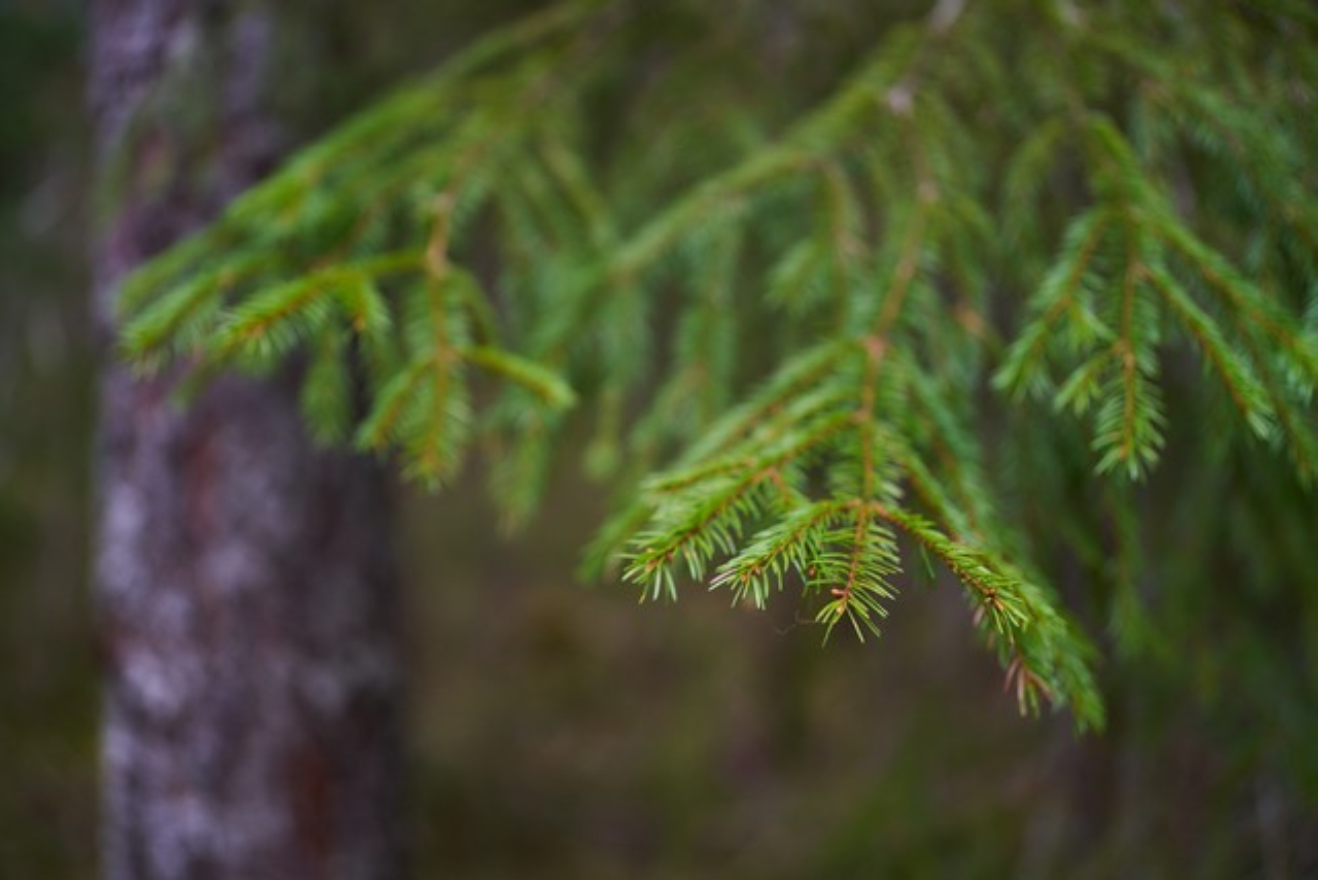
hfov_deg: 54.4
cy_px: 440
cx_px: 659
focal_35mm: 35
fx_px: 1282
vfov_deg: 37.9
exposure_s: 1/160
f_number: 1.8
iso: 100
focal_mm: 35
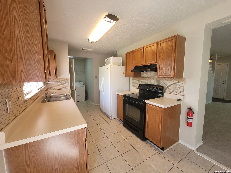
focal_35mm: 13
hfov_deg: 106.2
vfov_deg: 89.9
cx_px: 116
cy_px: 86
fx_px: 87
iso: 125
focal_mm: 2.2
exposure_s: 1/60
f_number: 2.2
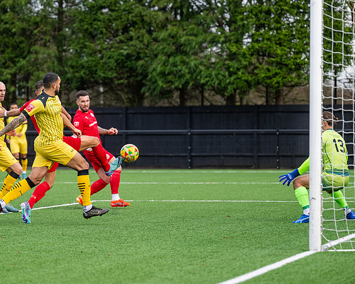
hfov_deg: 10.7
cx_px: 142
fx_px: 1893
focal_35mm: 180
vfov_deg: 8.6
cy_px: 142
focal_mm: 160
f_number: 4
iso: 800
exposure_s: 1/1600
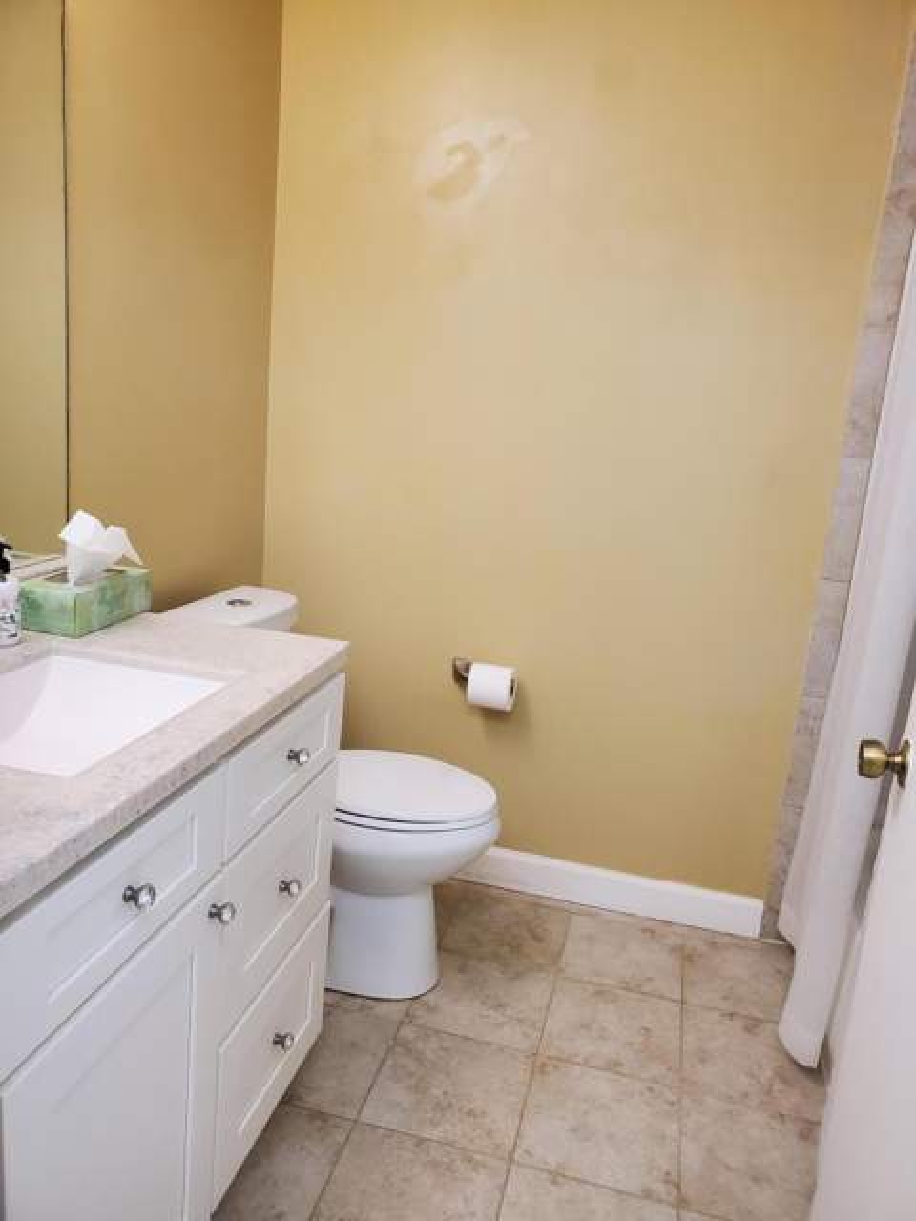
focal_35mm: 26
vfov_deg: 67.3
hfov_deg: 53.1
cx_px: 458
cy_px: 610
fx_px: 917
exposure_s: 1/60
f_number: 2.4
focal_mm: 4.3
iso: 250
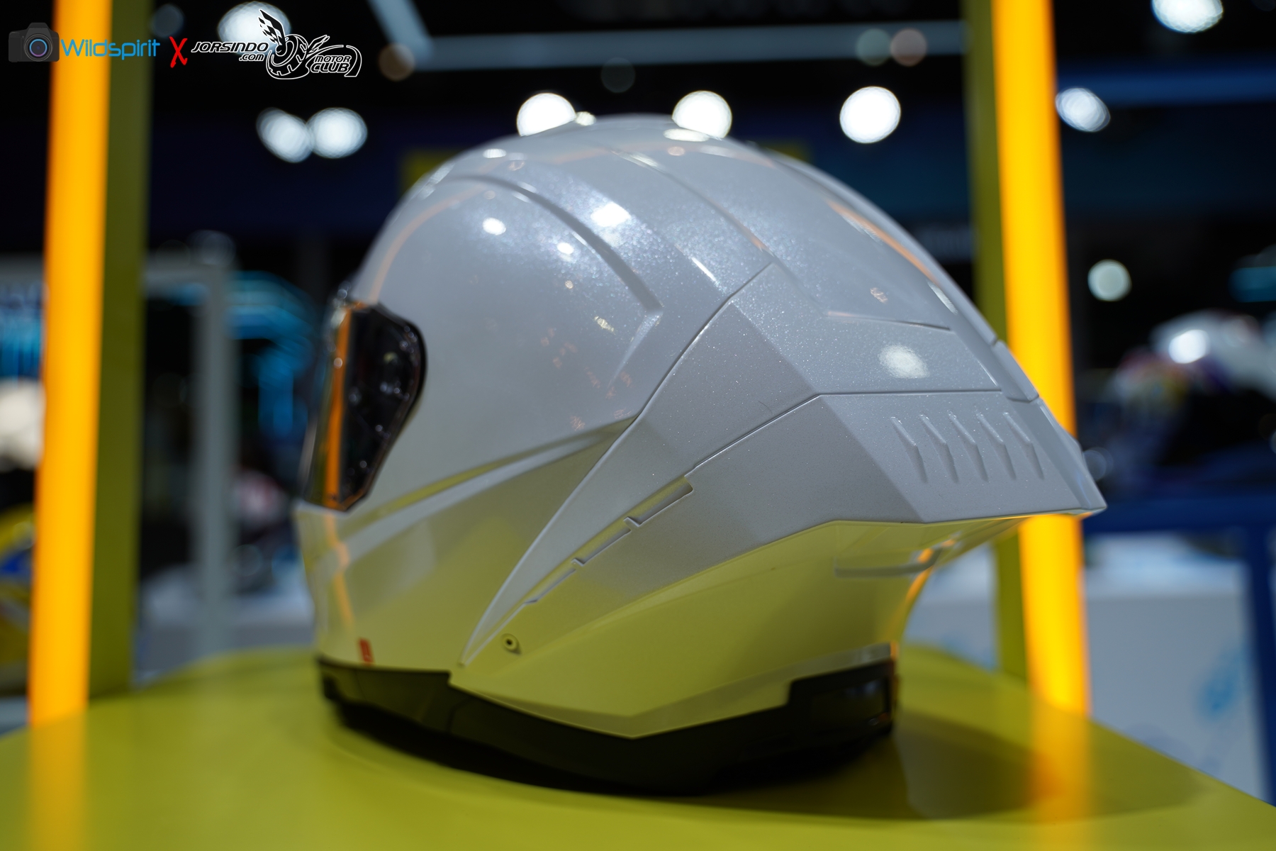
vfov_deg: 43.6
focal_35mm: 30
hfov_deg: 61.9
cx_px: 638
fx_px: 1063
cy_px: 426
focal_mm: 30
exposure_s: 1/1000
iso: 100
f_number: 2.8
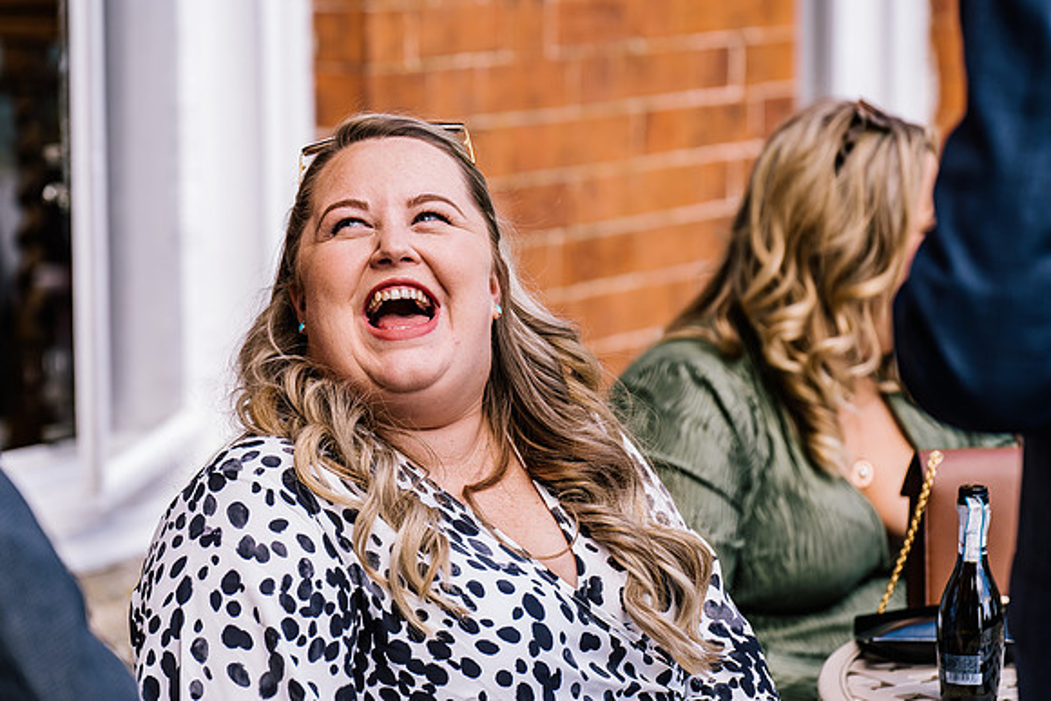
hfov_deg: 15.5
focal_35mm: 132
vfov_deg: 10.4
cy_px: 350
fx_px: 3867
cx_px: 526
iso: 160
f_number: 4
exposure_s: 1/200
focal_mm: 127
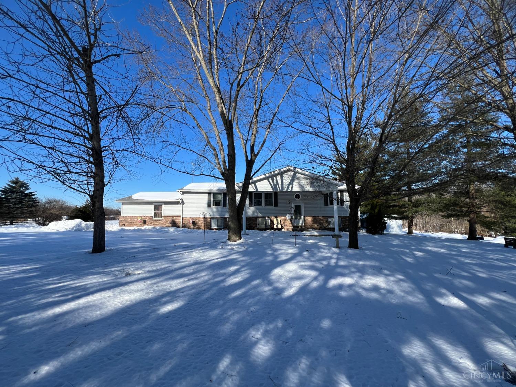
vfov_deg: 89.9
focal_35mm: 13
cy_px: 194
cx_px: 258
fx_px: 194
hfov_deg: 106.2
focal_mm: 1.57
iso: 32
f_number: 1.8
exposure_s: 1/1783
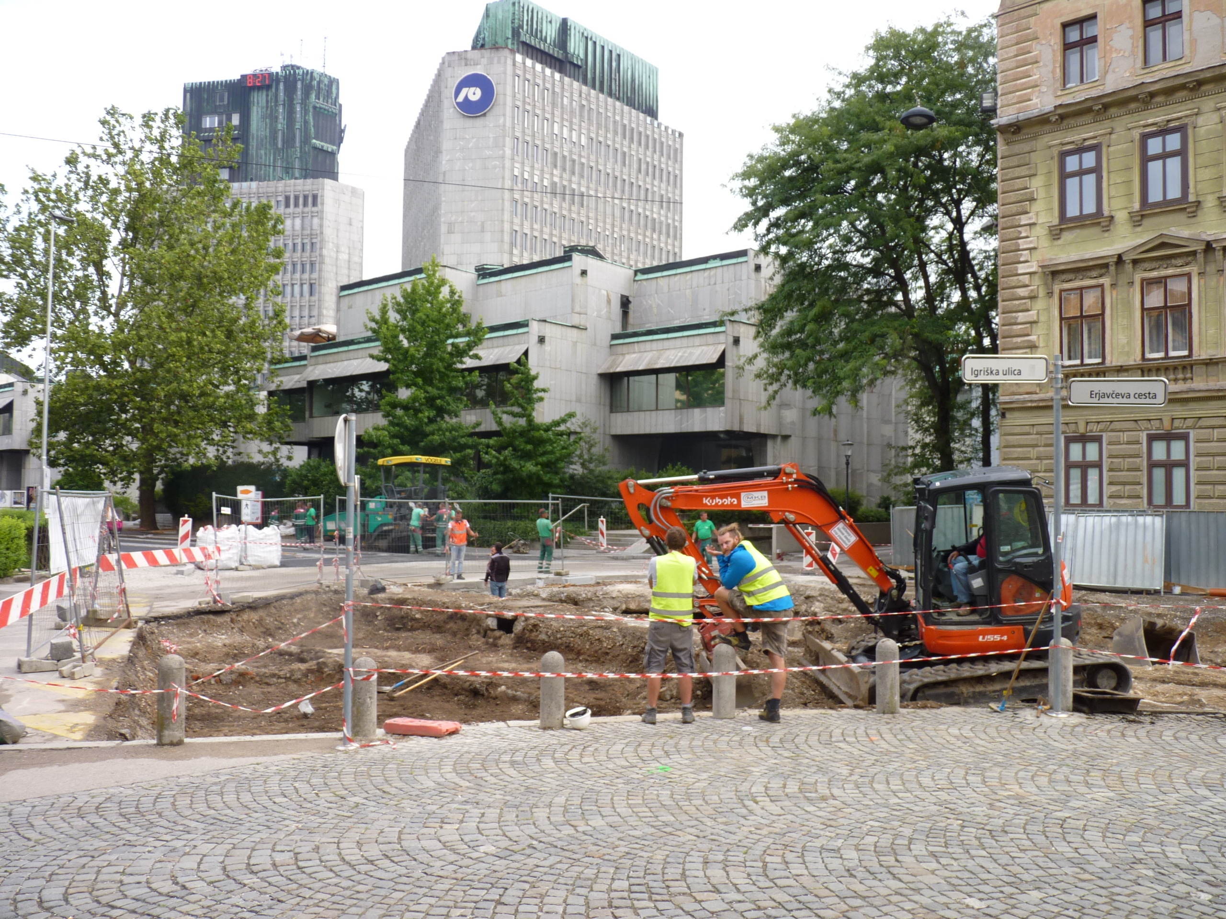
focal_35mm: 27
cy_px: 460
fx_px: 956
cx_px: 613
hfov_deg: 65.3
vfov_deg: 51.4
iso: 80
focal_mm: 4.8
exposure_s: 1/125
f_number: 3.6
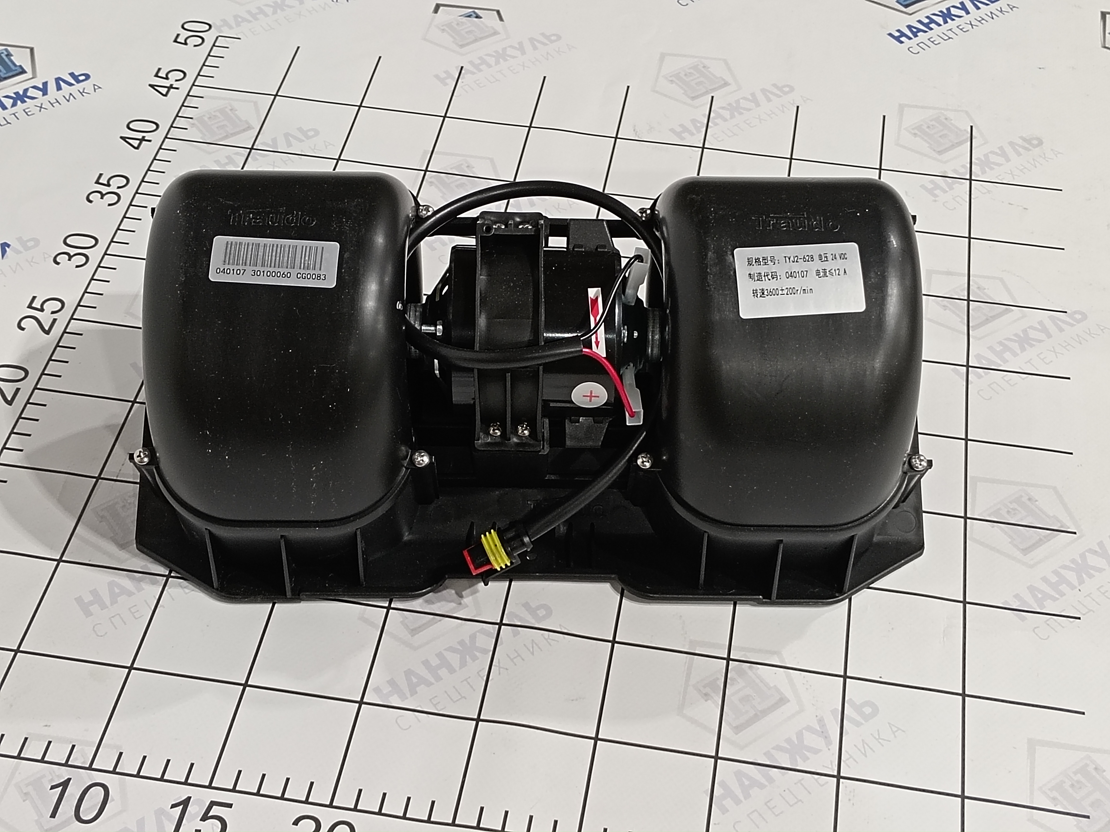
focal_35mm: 54
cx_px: 555
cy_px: 416
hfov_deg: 35.5
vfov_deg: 27.0
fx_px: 1732
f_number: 1.9
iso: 448
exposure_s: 1/50
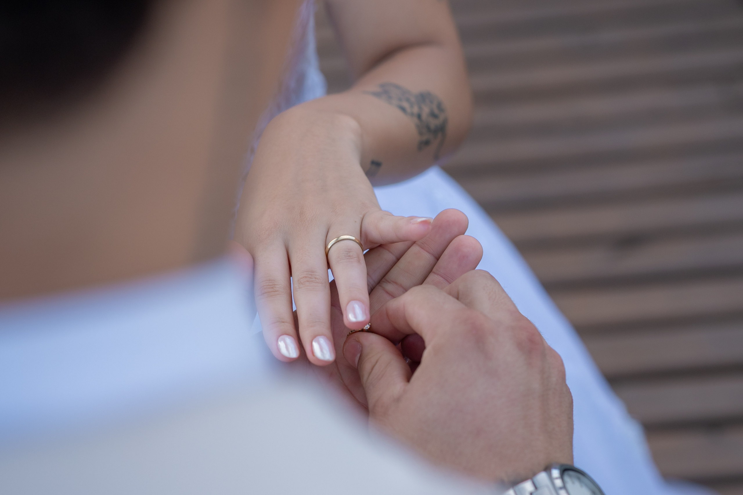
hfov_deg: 24.2
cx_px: 372
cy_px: 248
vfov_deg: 16.3
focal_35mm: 84
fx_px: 1734
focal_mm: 56
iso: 320
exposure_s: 1/640
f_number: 3.2
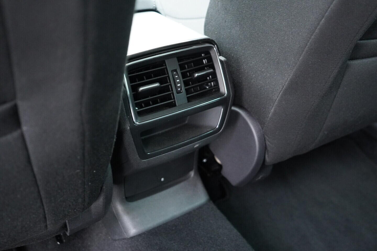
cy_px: 126
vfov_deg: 36.9
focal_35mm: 36
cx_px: 188
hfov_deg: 53.1
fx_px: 377
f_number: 2.8
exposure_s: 1/40
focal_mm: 24
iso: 2500
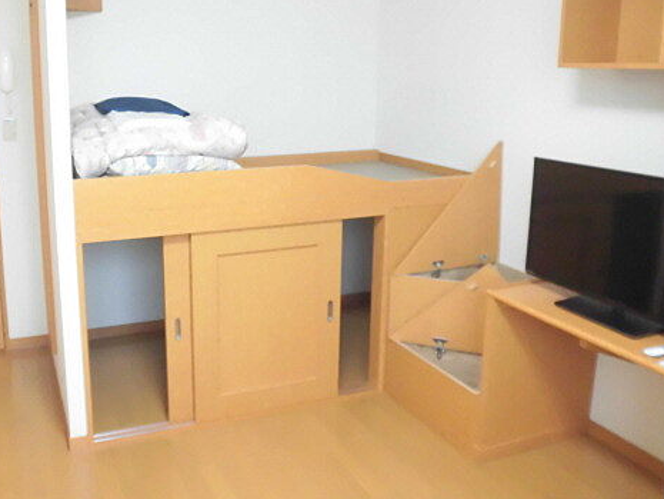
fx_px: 633
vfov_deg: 42.7
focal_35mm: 33
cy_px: 192
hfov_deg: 54.1
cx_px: 213
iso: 640
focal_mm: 4.3
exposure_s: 1/25
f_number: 3.1
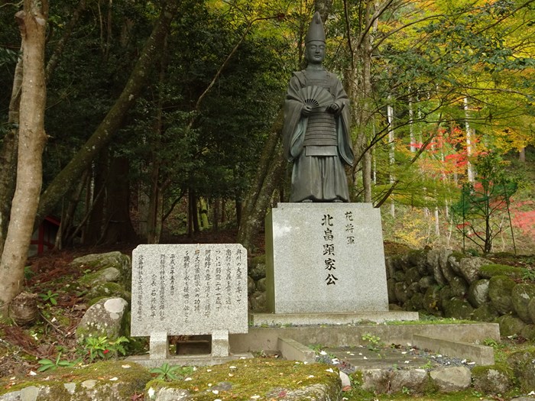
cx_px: 268
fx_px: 556
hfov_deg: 51.4
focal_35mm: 36
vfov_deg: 39.7
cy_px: 200
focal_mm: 6.17
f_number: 4
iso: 125
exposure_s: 1/40
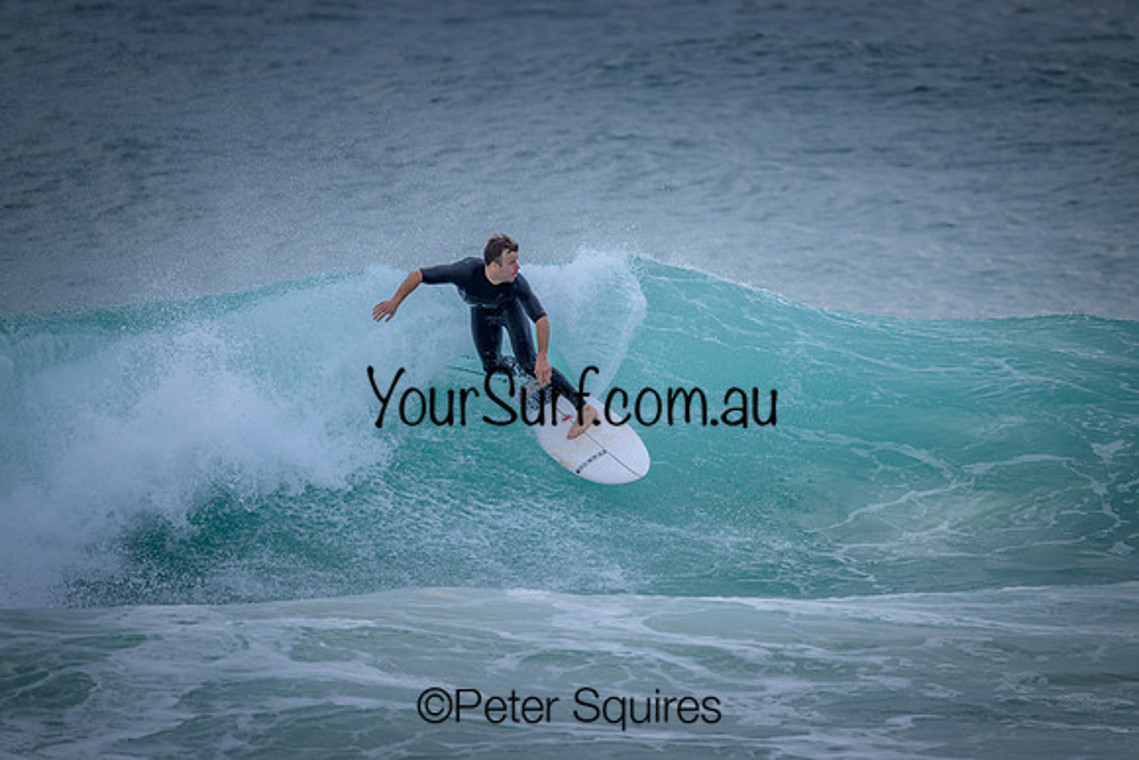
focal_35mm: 800
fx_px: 25316
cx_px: 570
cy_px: 380
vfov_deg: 1.7
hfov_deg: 2.6
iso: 720
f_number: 6.3
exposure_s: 1/2000
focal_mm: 800
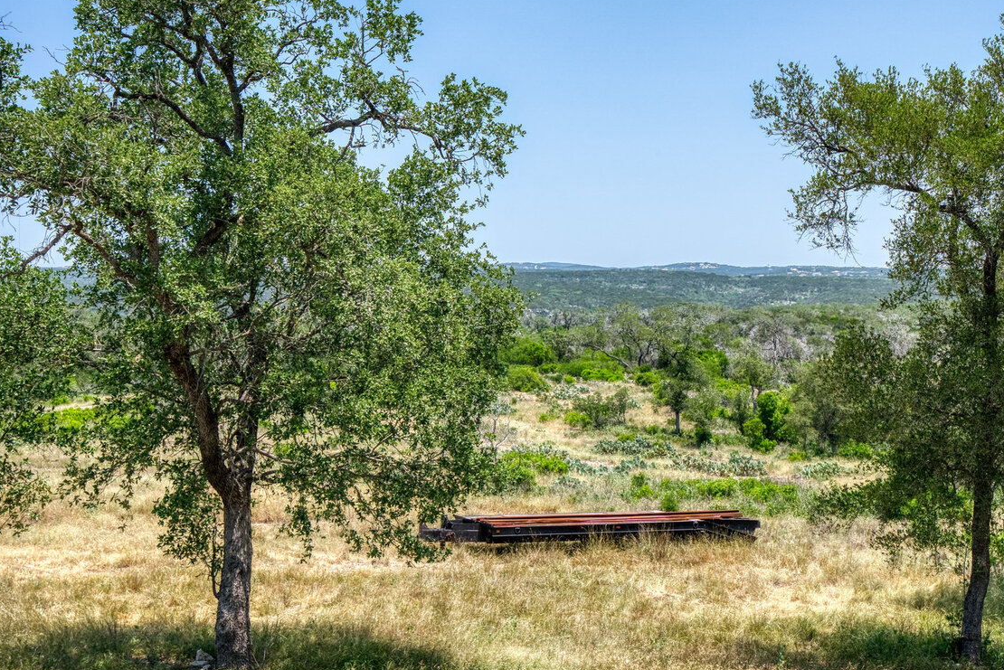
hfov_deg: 38.6
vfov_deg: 26.5
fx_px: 1423
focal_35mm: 51
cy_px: 294
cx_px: 621
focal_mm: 35
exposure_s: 1/400
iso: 100
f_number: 11
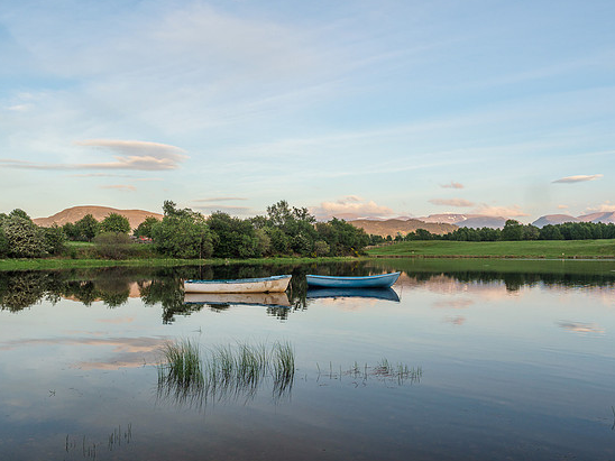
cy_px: 228
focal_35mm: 36
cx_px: 319
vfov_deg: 39.7
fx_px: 640
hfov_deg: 51.3
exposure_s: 1/40
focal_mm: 17
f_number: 7.1
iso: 200
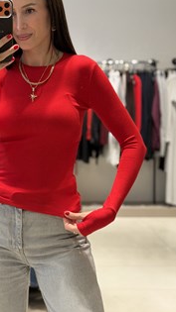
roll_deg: -1.1
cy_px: 124
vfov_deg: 28.5
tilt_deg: -17.7
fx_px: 614
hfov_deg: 16.1
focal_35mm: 74
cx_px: 23
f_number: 1.78
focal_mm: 6.76
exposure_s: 1/100
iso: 100
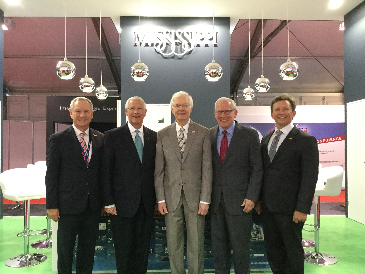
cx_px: 182
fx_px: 327
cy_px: 137
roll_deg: +1.7
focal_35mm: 31
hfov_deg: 58.4
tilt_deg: -0.9
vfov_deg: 45.4
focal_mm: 3.3
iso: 250
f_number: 2.4
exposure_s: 1/33
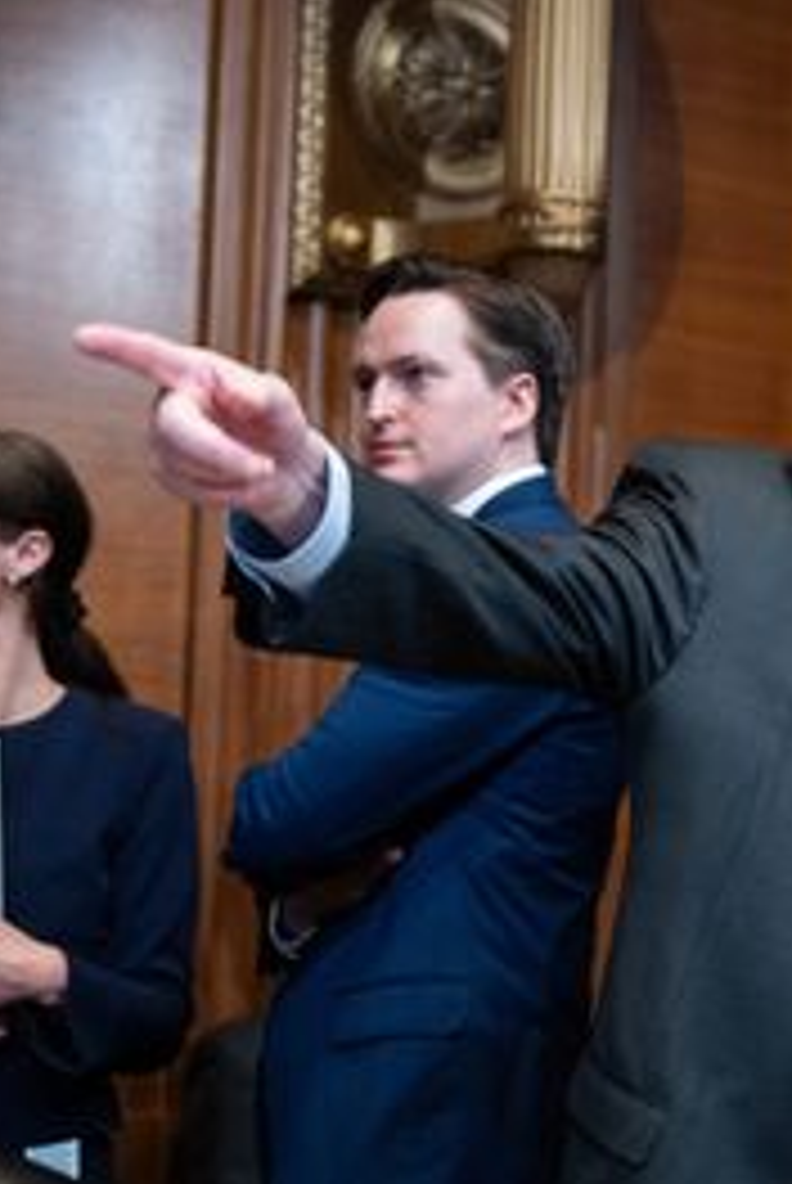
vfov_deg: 25.6
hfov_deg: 16.8
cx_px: 864
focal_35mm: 79
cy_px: 592
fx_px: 2600
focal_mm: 52
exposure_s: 1/320
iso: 3200
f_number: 2.8
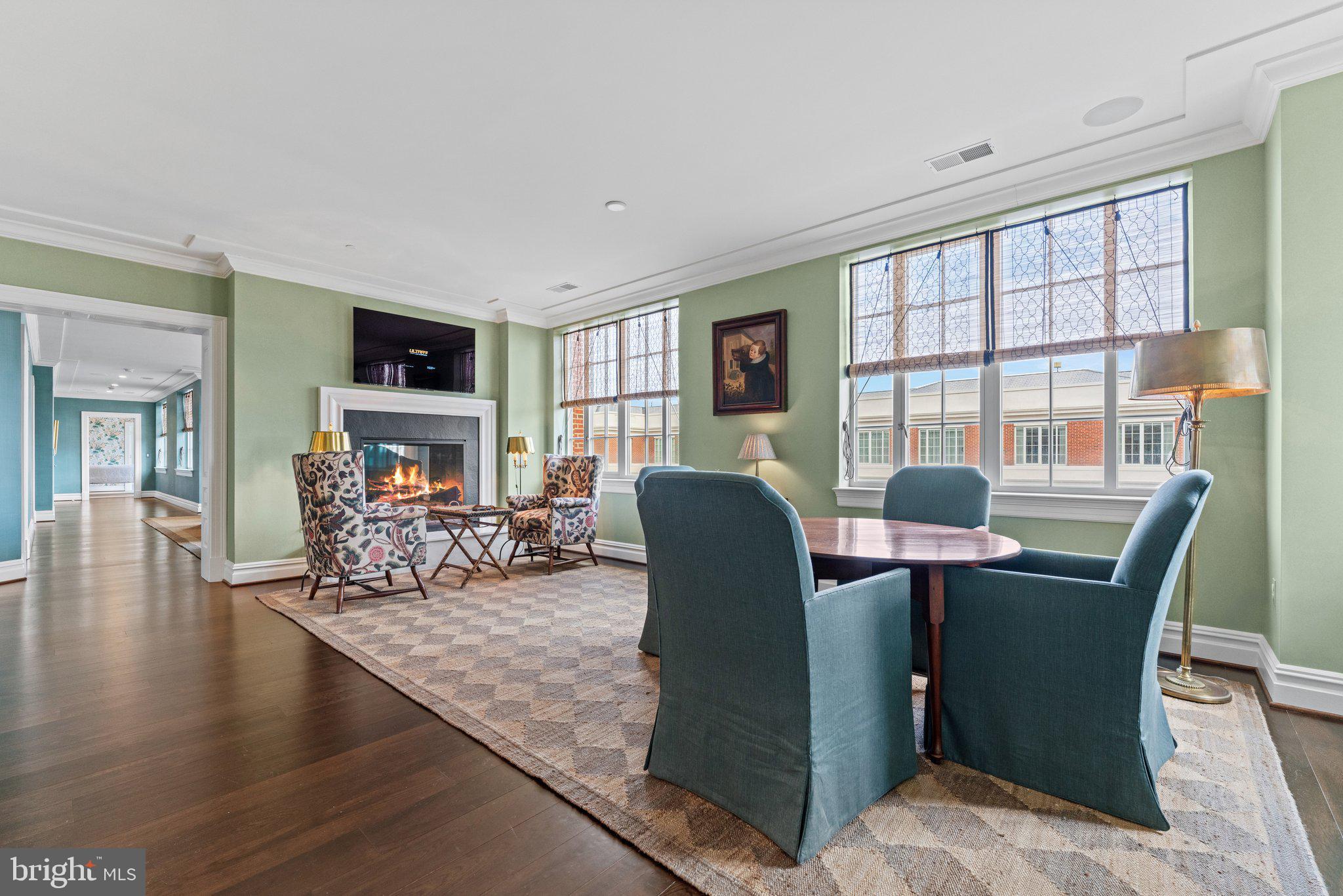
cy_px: 448
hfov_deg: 100.0
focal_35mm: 15
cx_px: 672
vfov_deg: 77.0
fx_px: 563
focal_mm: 15.1
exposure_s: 1/13
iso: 640
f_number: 8
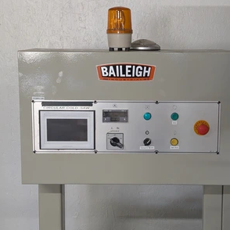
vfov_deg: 29.1
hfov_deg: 29.0
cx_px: 130
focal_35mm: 59
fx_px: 444
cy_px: 116
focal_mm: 6.9
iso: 402
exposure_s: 1/120
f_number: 1.68
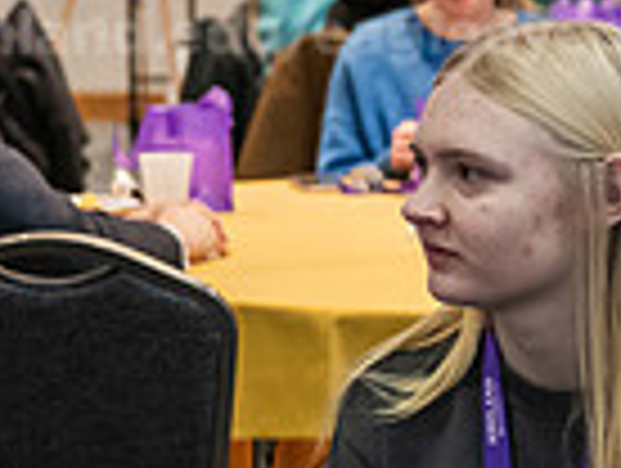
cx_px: -464
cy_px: 128
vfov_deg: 7.7
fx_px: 3486
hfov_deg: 9.7
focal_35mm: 194
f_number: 3.2
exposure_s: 1/125
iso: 1600
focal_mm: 48
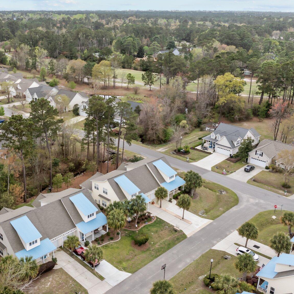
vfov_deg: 43.8
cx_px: 106
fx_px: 365
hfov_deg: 43.4
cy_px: 138
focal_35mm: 38
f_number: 2.8
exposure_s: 1/400
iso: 200
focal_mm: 12.29
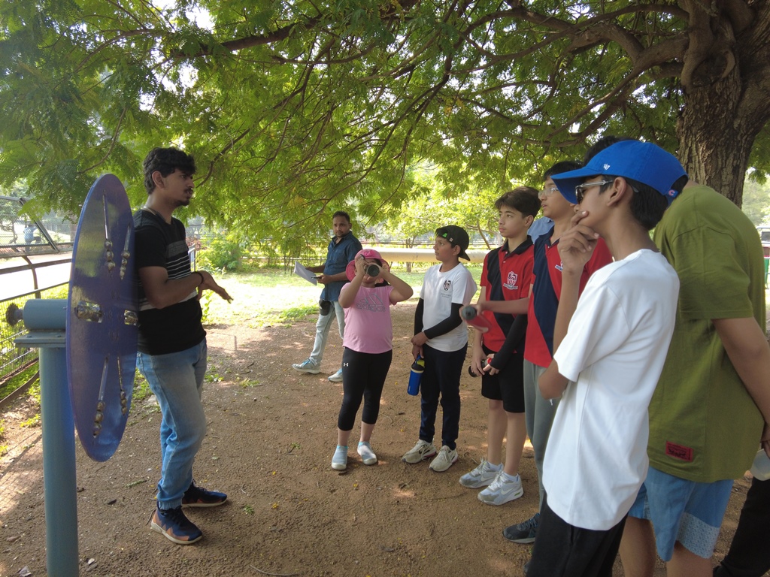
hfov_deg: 81.7
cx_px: 385
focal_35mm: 20
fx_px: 445
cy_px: 288
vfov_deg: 66.0
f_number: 1.8
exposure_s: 1/80
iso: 100
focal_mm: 4.4
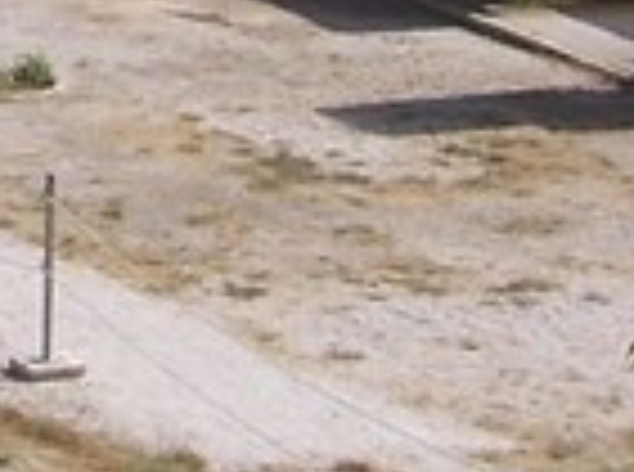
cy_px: -589
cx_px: -447
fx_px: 4987
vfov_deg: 5.3
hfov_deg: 7.1
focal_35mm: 273
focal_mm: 6.2
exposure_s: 1/640
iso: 80
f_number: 4.5
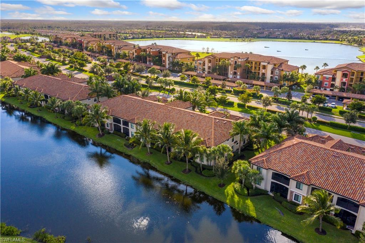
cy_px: 122
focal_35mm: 28
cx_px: 182
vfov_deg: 46.3
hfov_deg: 65.5
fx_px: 284
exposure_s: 1/500
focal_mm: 10.26
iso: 100
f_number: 6.3
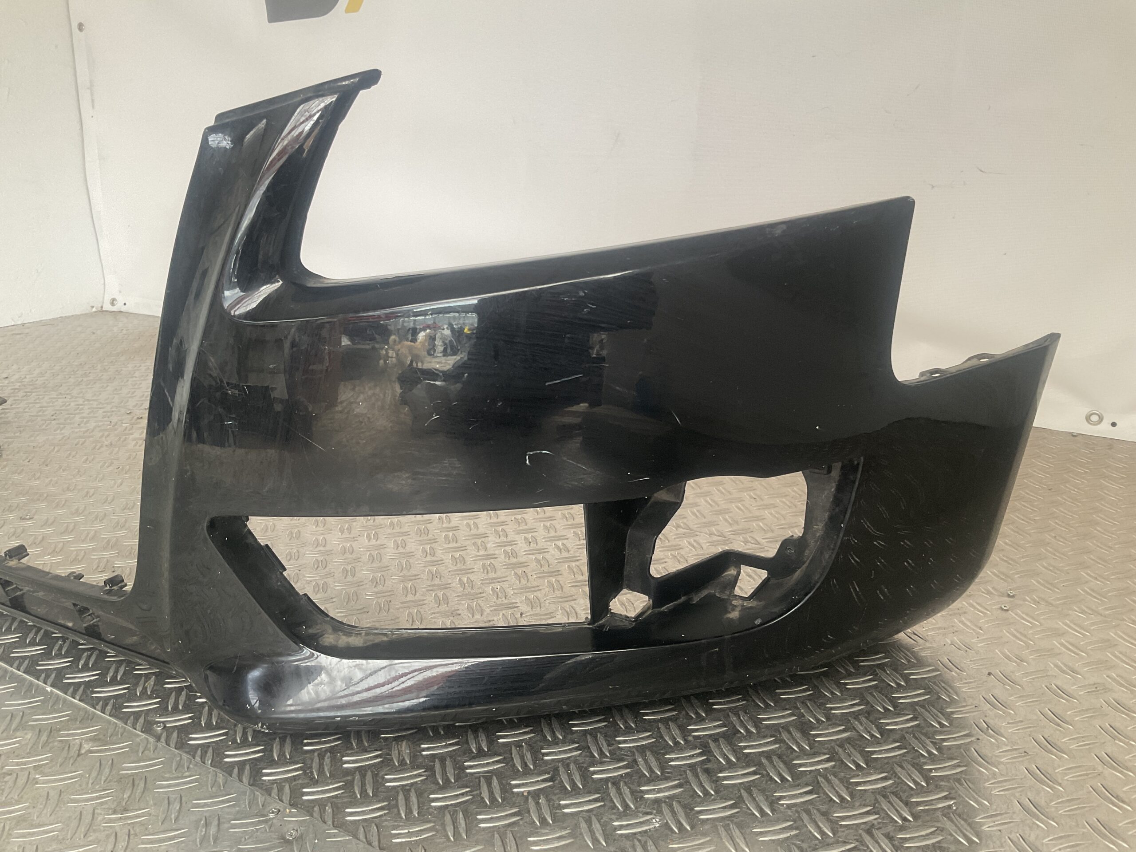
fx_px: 952
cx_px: 568
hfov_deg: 61.7
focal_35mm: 29
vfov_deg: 48.2
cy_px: 426
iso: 50
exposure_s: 1/50
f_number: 1.8
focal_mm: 3
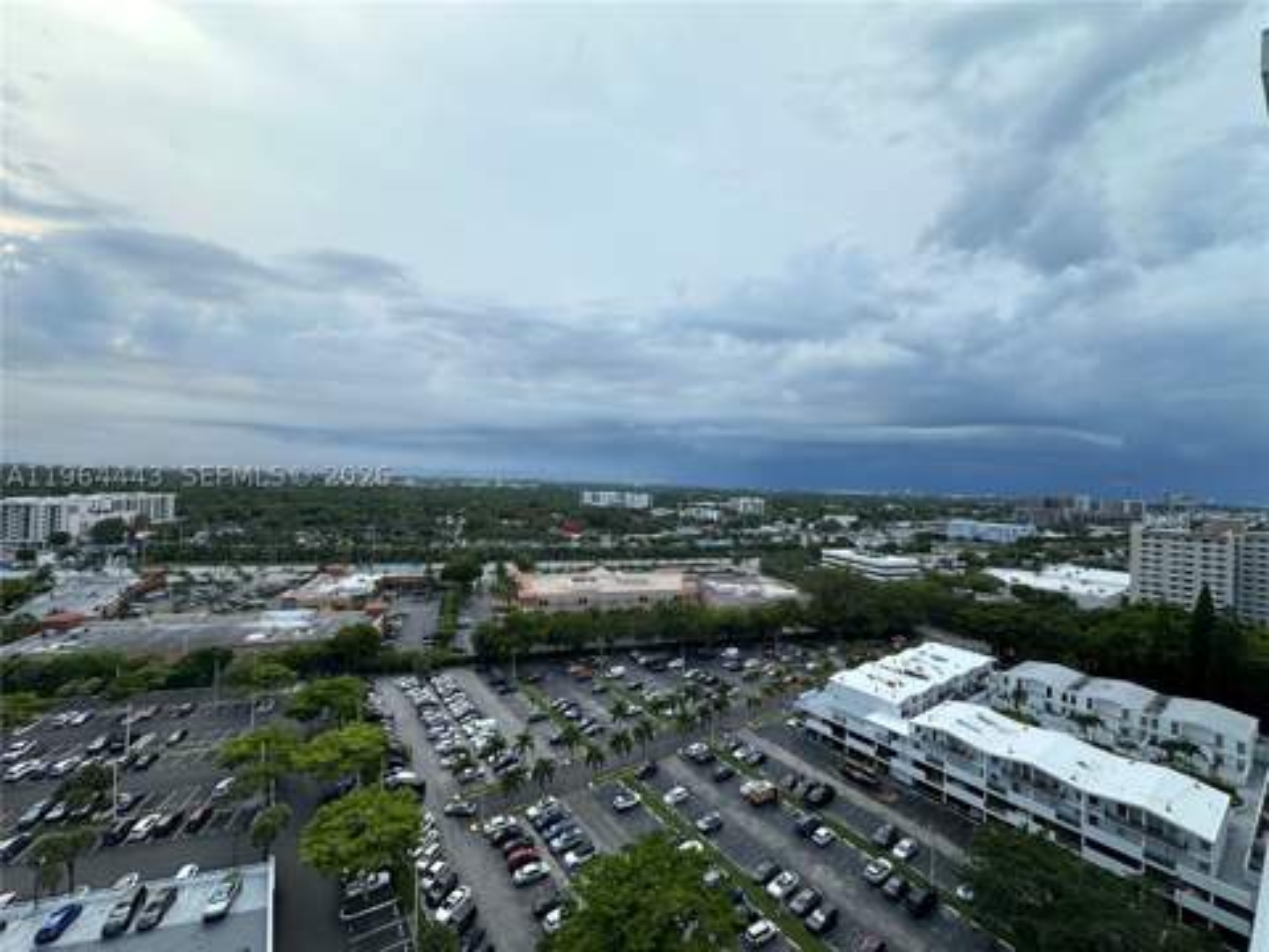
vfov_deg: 85.7
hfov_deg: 102.1
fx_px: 513
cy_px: 476
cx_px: 634
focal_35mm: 14
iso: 40
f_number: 2.2
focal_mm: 2.22
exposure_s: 1/346
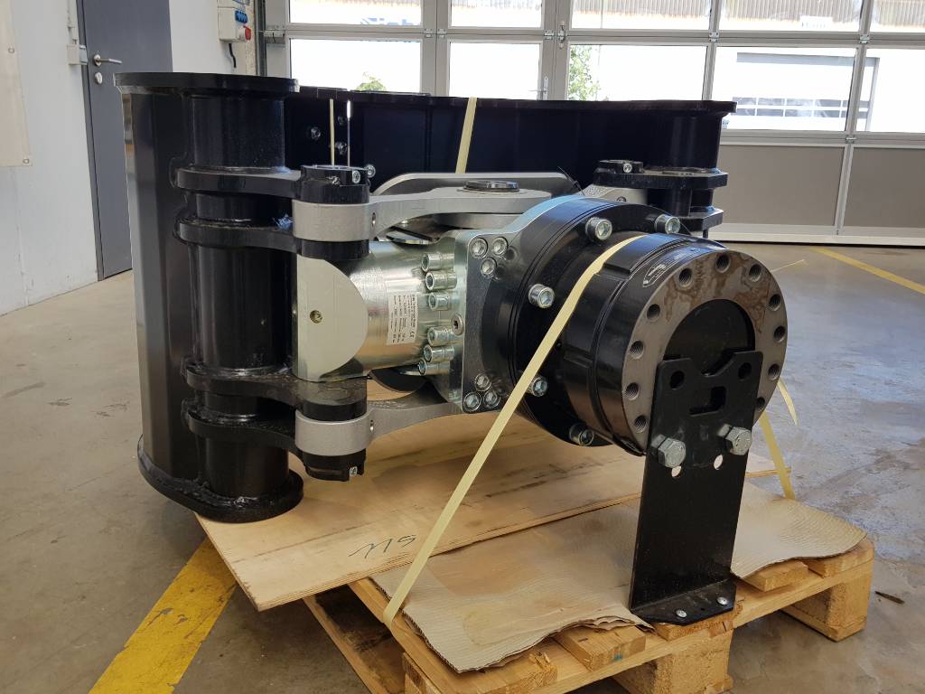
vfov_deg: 53.1
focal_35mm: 26
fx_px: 695
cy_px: 347
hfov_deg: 67.3
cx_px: 462
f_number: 1.7
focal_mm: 4.2
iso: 40
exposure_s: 1/447
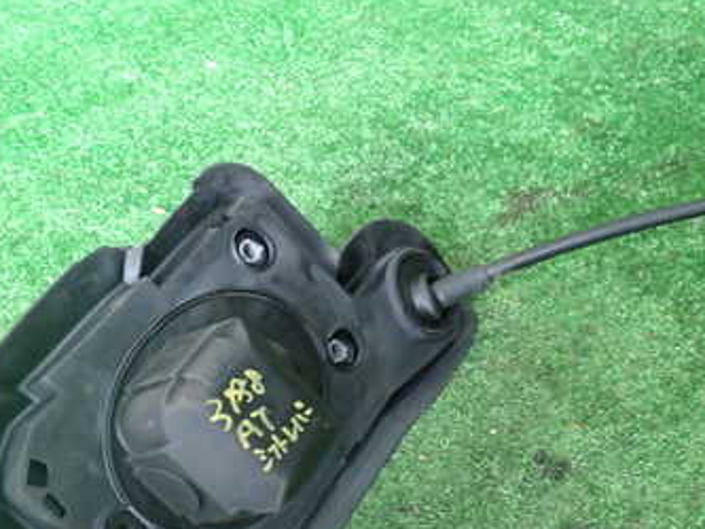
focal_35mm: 54
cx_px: 614
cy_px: 351
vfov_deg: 26.9
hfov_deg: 33.9
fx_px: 1100
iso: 400
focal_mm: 5.4
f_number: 2.3
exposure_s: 1/30
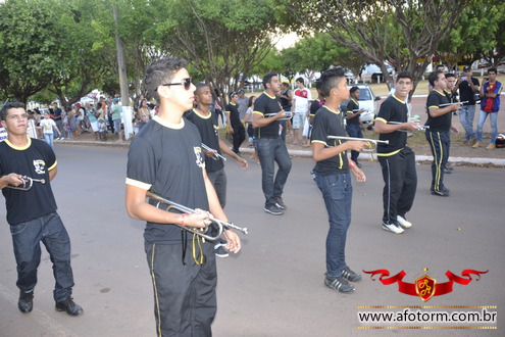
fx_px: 421
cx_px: 252
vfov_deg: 43.6
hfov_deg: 61.9
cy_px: 168
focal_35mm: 30
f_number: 3.5
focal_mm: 20
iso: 560
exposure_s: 1/60
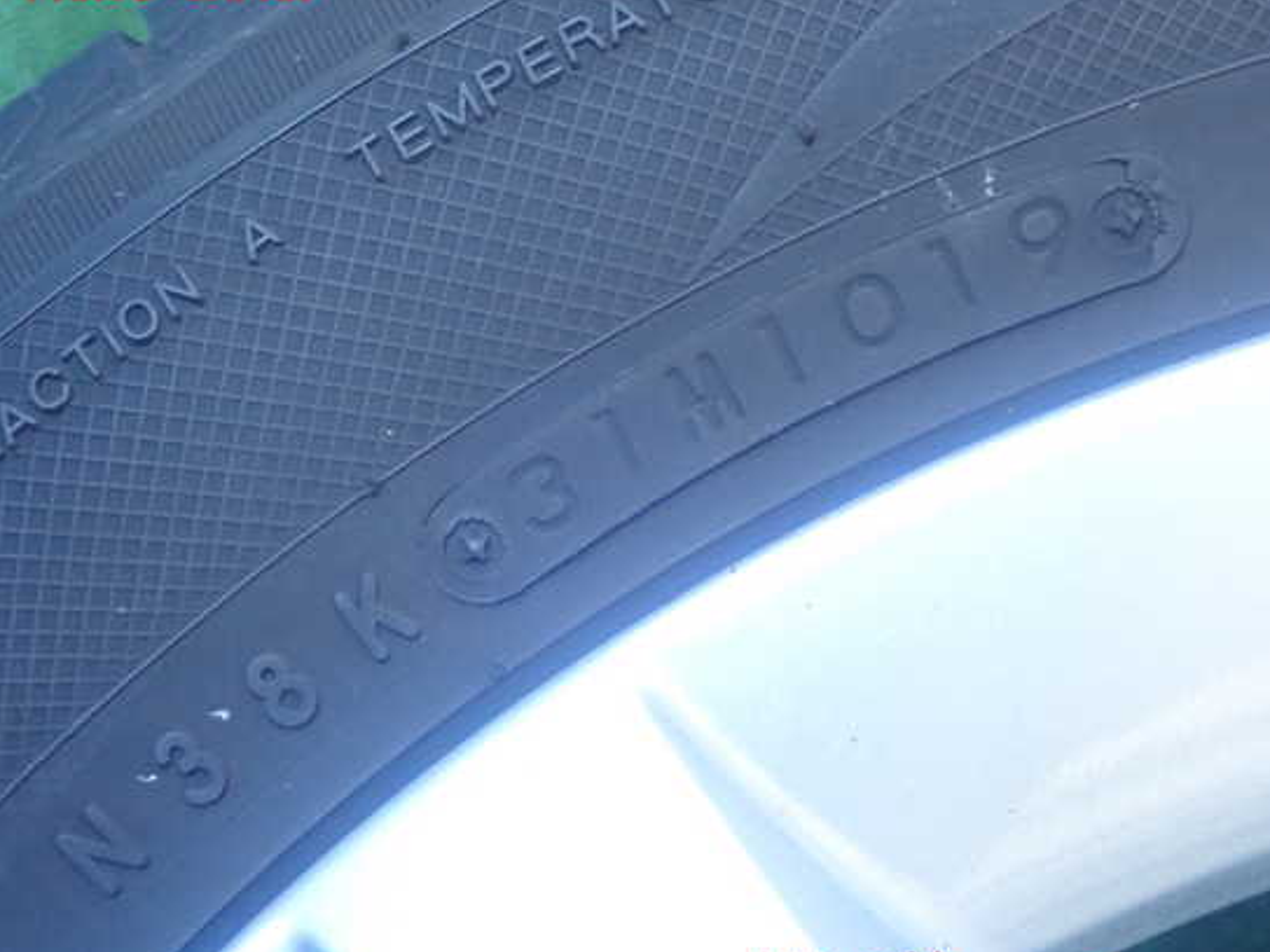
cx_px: 587
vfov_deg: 23.3
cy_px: 482
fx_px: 2311
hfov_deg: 30.7
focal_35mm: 63
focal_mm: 10.29
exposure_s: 1/50
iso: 800
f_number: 3.5
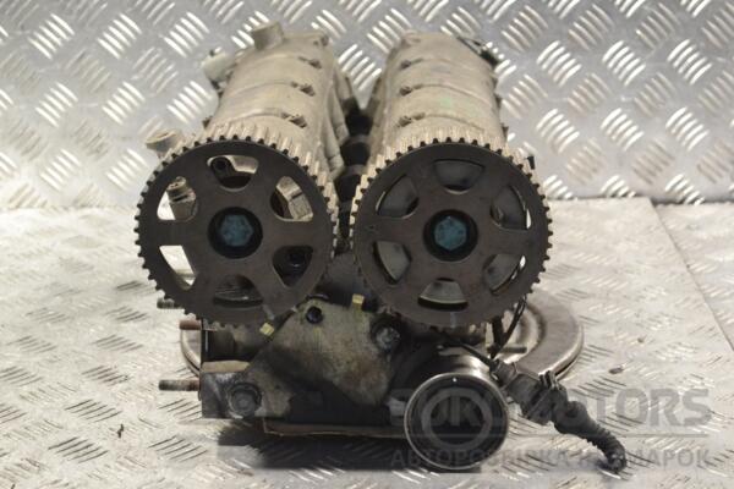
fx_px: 1682
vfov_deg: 16.6
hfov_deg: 24.6
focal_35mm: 82
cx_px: 367
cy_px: 244
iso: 3200
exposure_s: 1/200
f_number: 7.1
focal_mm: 55
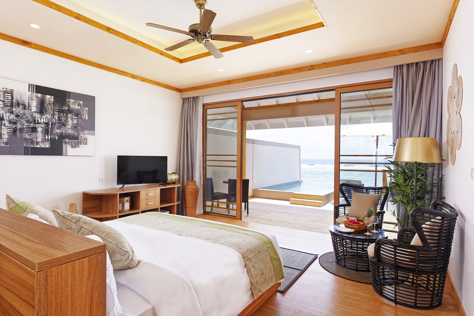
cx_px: 237
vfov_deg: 61.9
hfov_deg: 84.0
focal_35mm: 20
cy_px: 158
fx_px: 263
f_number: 8
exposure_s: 1/320
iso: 100
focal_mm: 20
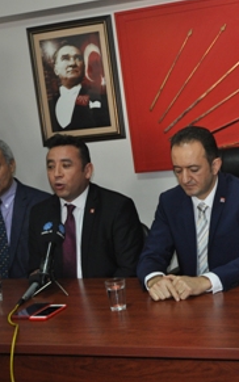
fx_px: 612
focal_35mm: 59
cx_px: 250
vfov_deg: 34.7
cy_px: 188
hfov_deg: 21.2
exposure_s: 1/60
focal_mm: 25
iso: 800
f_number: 3.8
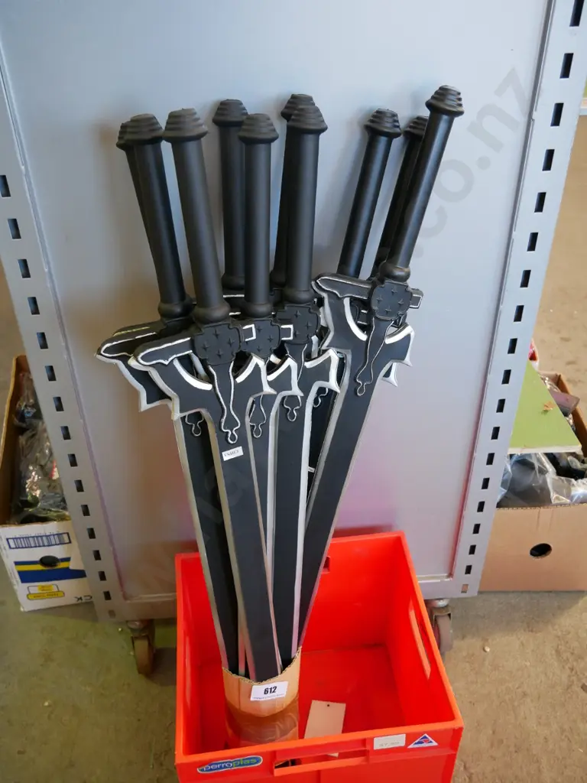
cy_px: 392
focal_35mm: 34
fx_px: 769
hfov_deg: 41.8
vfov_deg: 54.0
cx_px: 294
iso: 1000
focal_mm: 17
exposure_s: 1/60
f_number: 3.8
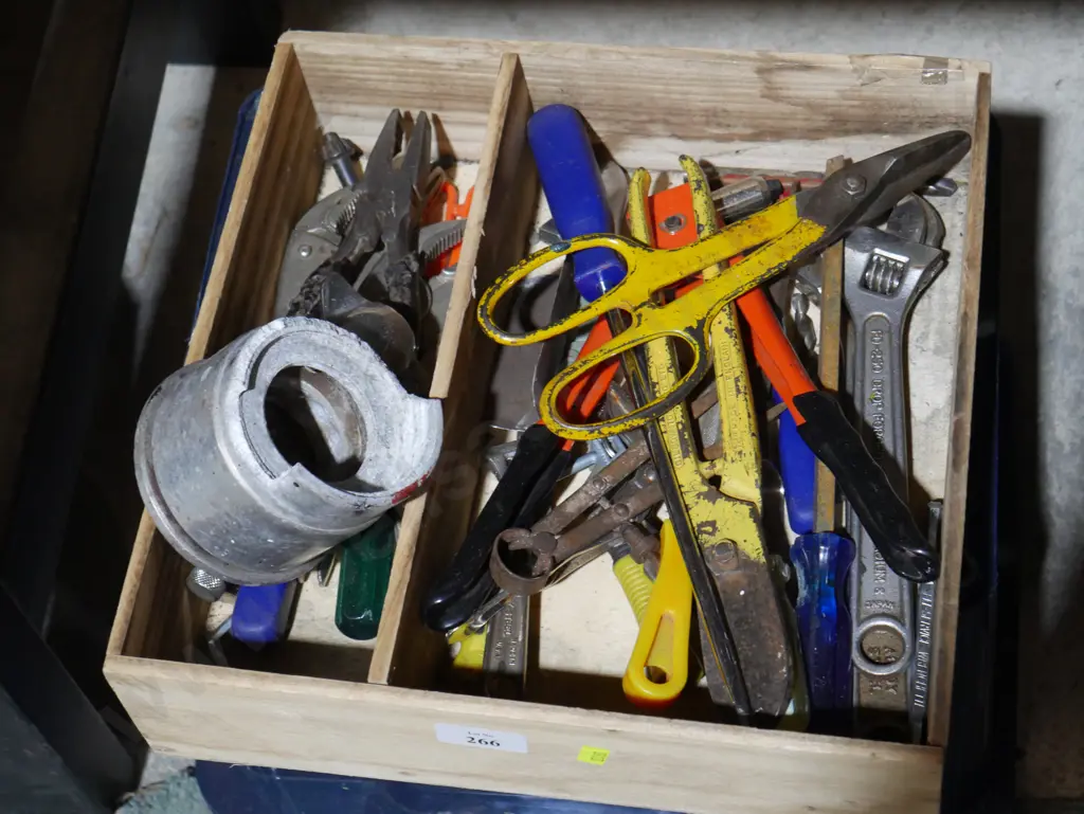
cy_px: 407
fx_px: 2256
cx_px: 542
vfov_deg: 20.5
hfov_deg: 27.0
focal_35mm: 72
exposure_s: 1/80
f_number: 5.5
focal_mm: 36
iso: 1600
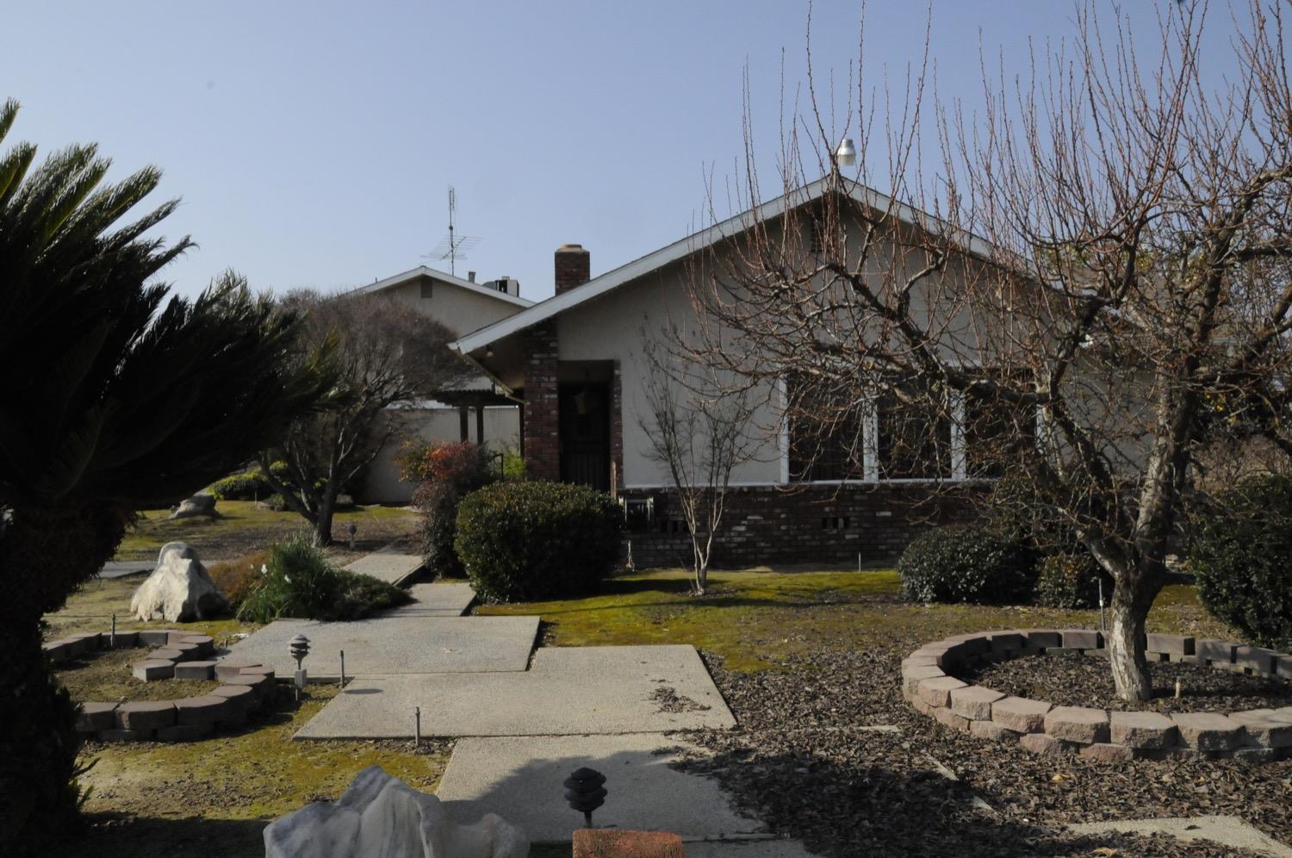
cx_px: 646
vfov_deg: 28.0
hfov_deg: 41.2
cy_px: 429
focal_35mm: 48
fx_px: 1720
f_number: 18
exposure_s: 1/1250
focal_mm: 32
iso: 2000
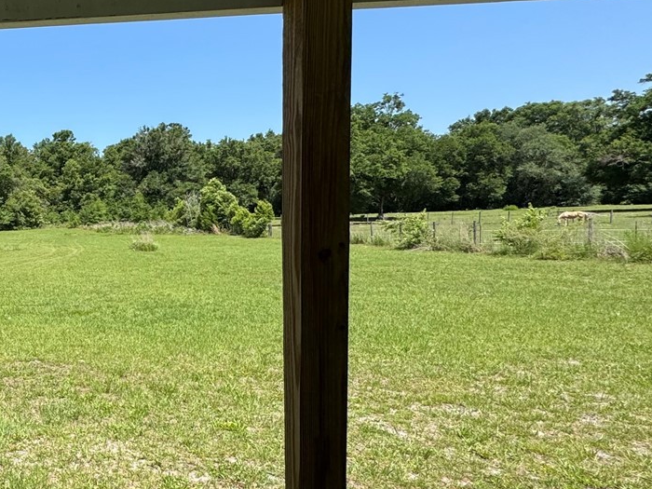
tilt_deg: -4.2
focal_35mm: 32
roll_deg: +1.8
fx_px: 603
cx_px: -50
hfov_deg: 44.6
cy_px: 264
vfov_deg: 44.1
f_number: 2.2
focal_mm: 2.22
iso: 50
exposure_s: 1/1637
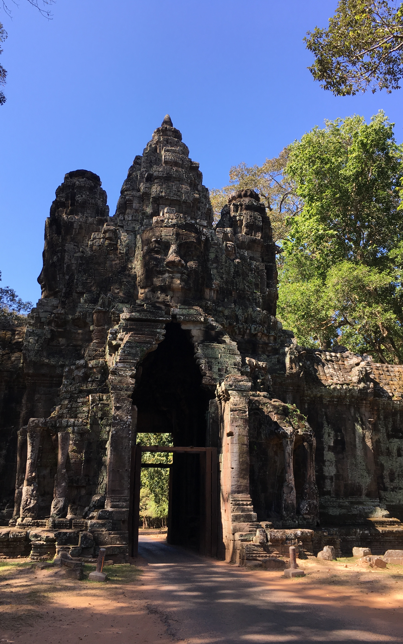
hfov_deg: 40.6
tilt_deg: +19.9
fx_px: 545
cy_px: 321
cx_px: 203
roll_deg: -1.1
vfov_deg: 61.2
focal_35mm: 31
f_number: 2.2
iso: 25
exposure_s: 1/496
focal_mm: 4.15
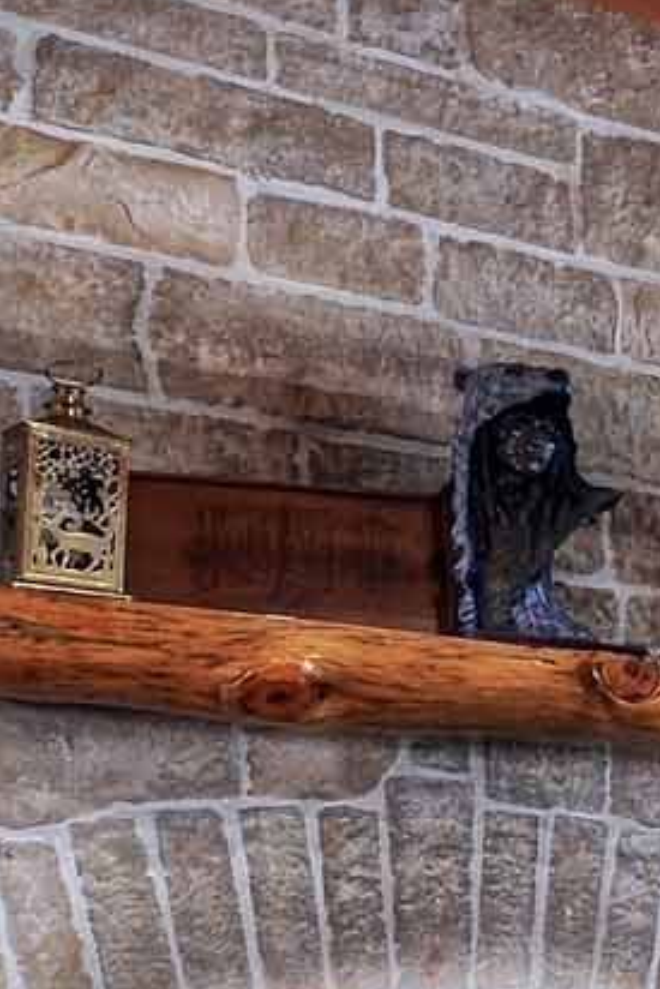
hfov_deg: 13.3
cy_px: 924
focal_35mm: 71
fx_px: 1951
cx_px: 1661
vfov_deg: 27.2
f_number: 7.1
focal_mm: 12
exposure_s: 1/4
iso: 200
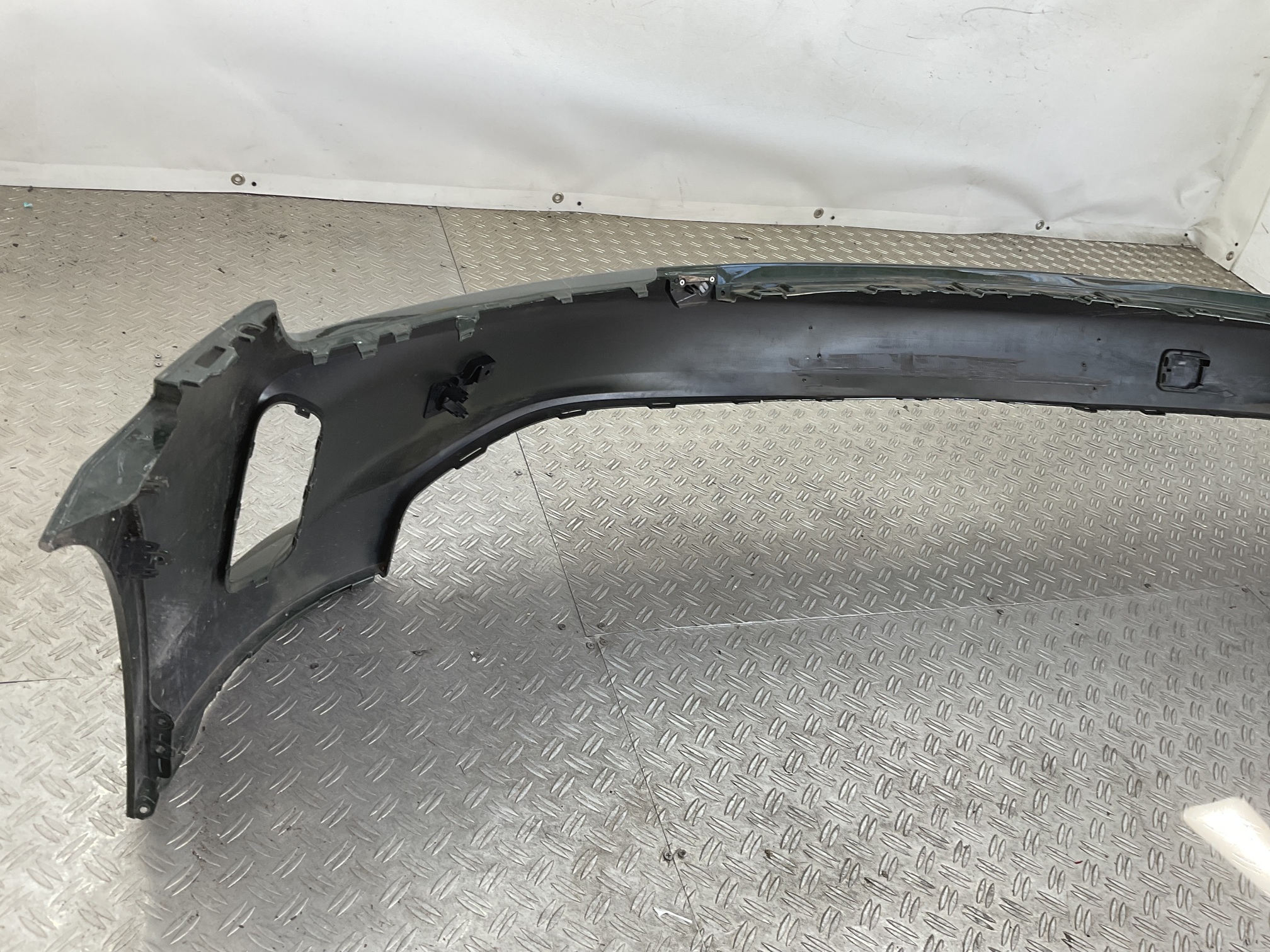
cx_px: 635
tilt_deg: -34.2
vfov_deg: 48.2
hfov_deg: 61.7
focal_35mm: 29
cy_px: 476
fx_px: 1064
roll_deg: -16.0
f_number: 1.8
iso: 20
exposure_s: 1/100
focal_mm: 3
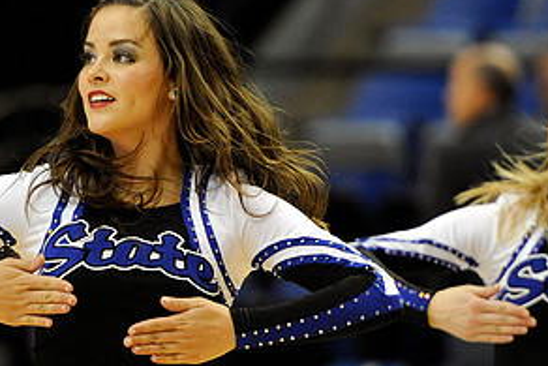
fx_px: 8467
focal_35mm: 556
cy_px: 266
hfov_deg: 3.7
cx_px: 319
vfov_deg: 2.5
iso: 3200
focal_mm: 280
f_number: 4
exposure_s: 1/800
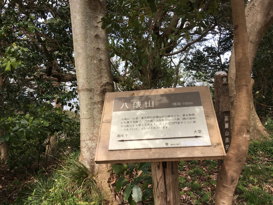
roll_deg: +0.9
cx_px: 136
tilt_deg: -2.8
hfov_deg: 61.7
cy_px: 102
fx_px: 229
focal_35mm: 29
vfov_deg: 48.2
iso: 25
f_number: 2.2
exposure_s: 1/458
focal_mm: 4.15
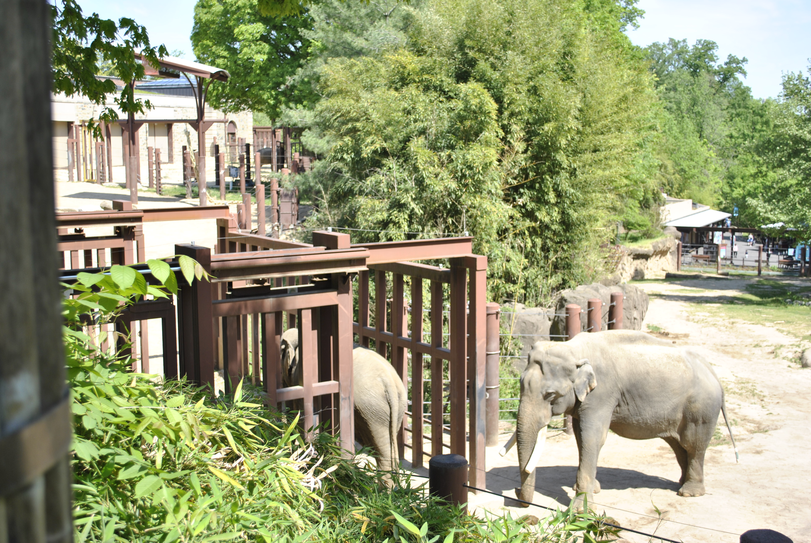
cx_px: 406
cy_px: 272
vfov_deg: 29.9
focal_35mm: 45
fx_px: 1015
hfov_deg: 43.6
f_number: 4.5
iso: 100
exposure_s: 1/250
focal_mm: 30
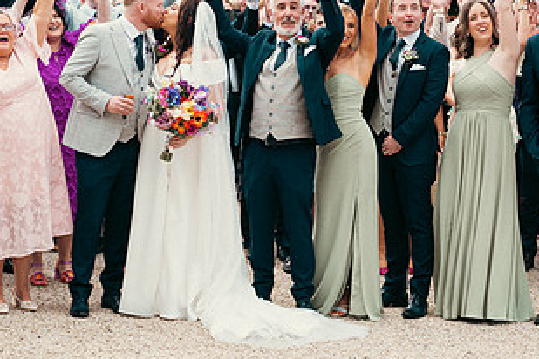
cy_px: 144
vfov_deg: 11.4
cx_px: 119
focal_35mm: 120
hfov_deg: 16.9
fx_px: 1797
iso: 125
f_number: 5
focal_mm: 43
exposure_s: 1/250
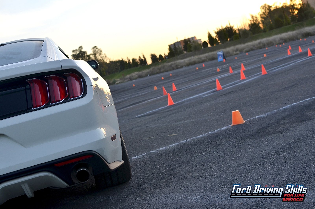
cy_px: 104
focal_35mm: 52
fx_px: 459
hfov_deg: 37.9
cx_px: 158
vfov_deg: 25.7
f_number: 5.6
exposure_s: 1/400
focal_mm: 35
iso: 320
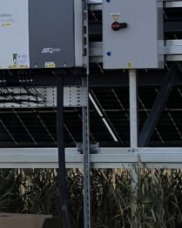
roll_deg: -0.2
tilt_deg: +5.0
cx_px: -110
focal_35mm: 294
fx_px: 1983
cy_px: -8
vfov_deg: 6.6
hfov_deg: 5.2
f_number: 2.8
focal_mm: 9
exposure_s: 1/1248
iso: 32
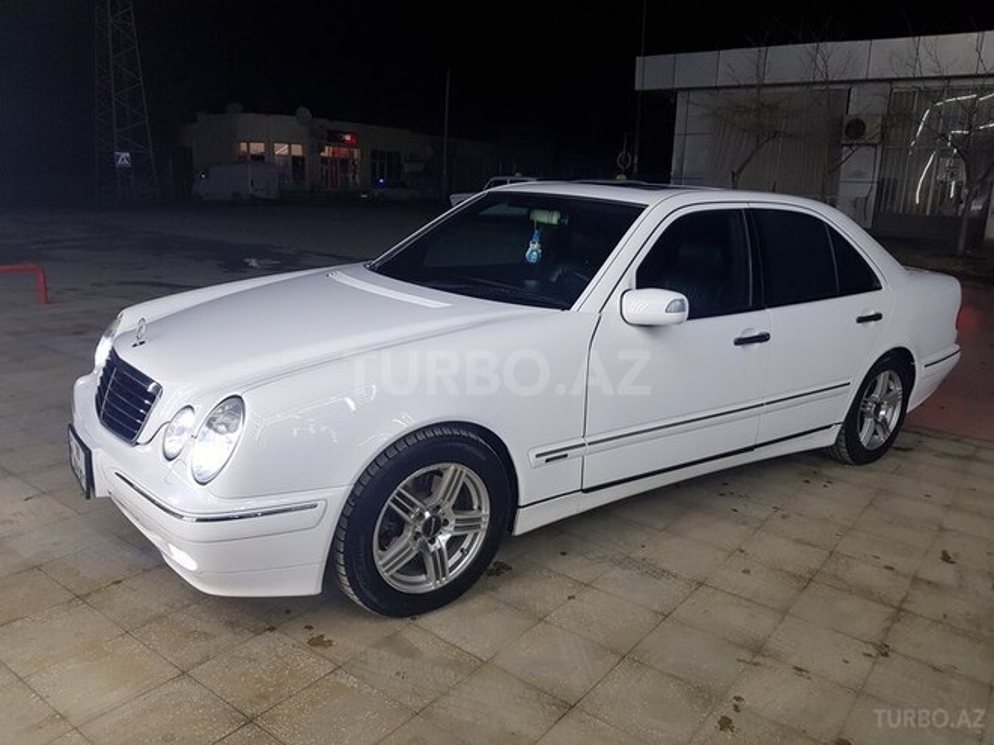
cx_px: 497
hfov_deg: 67.3
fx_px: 747
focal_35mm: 26
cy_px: 372
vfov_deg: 53.1
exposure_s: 1/50
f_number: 1.7
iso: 100
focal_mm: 4.2
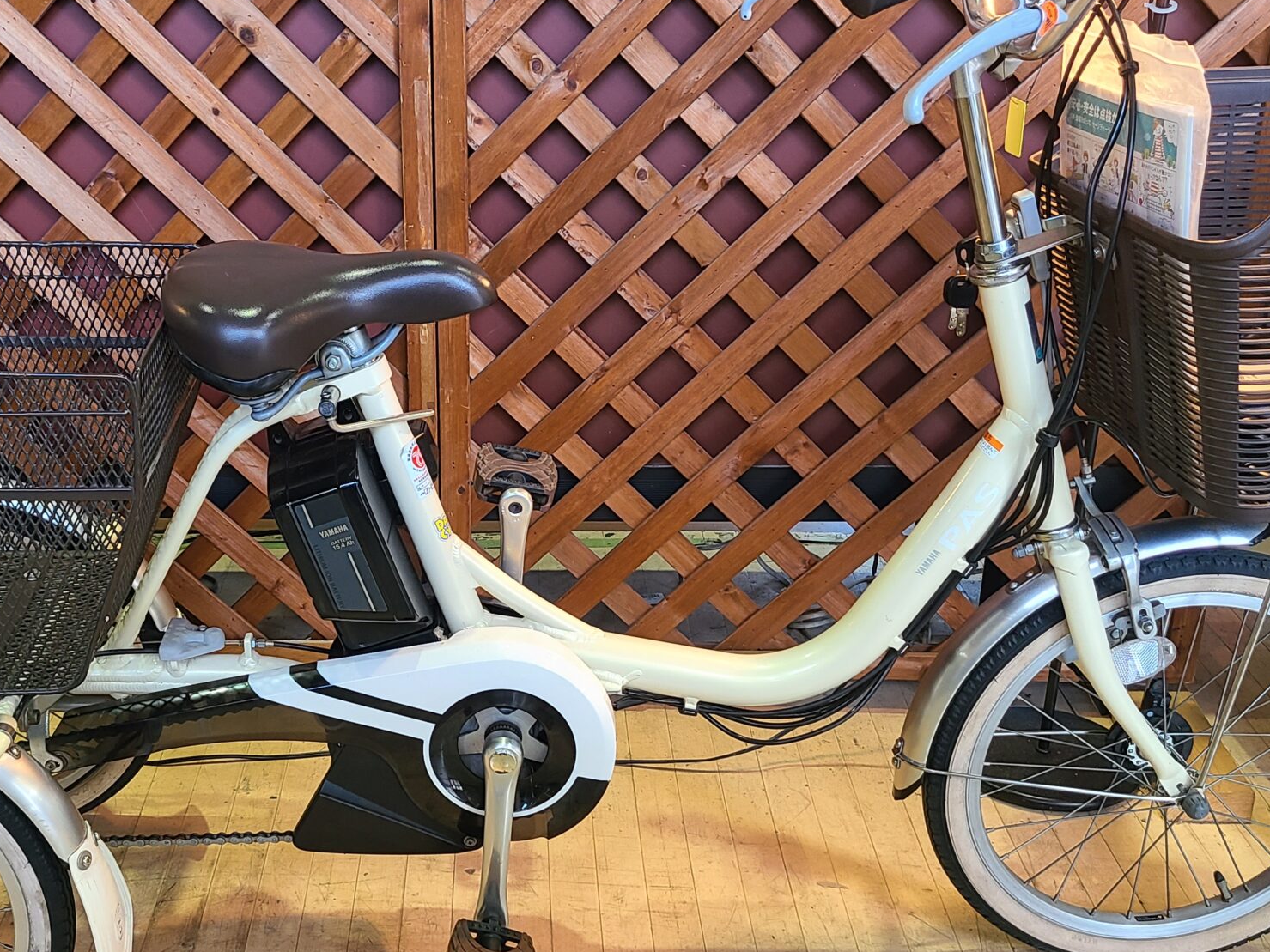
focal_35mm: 45
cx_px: 468
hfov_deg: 41.7
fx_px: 1651
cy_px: 509
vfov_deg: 32.2
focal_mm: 5.4
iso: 100
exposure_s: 1/50
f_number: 1.8
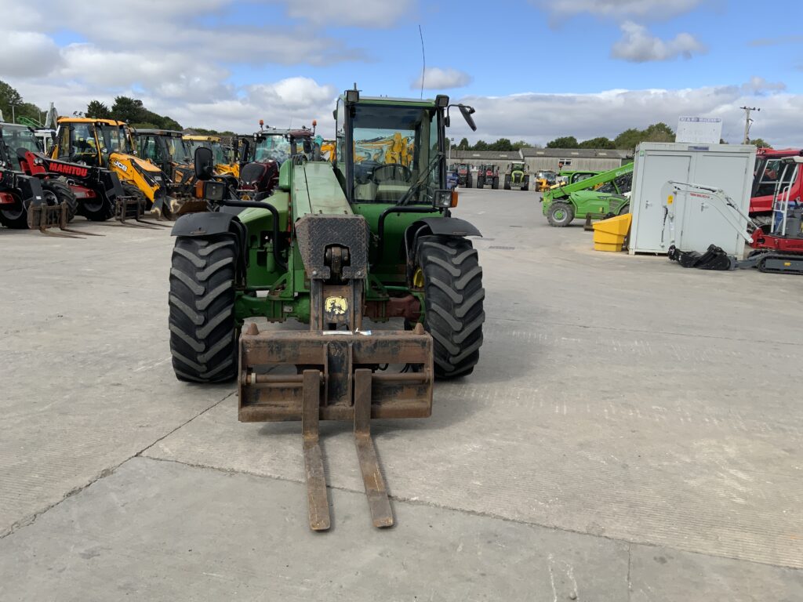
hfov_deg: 61.7
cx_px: 402
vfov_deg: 48.2
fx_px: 673
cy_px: 301
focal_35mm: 29
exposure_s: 1/1342
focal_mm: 3
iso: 16
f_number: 1.8
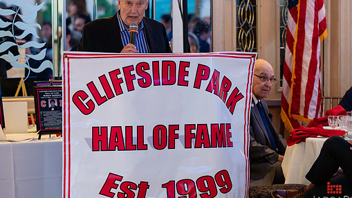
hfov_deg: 13.6
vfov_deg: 7.7
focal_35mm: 158
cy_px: 81
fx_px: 1474
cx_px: 170
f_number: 3.2
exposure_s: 1/125
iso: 1250
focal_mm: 125
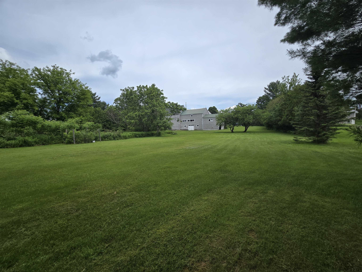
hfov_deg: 106.2
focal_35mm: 13
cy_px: 136
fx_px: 136
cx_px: 181
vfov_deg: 89.9
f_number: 2.2
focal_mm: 2.2
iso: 50
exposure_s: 1/2410
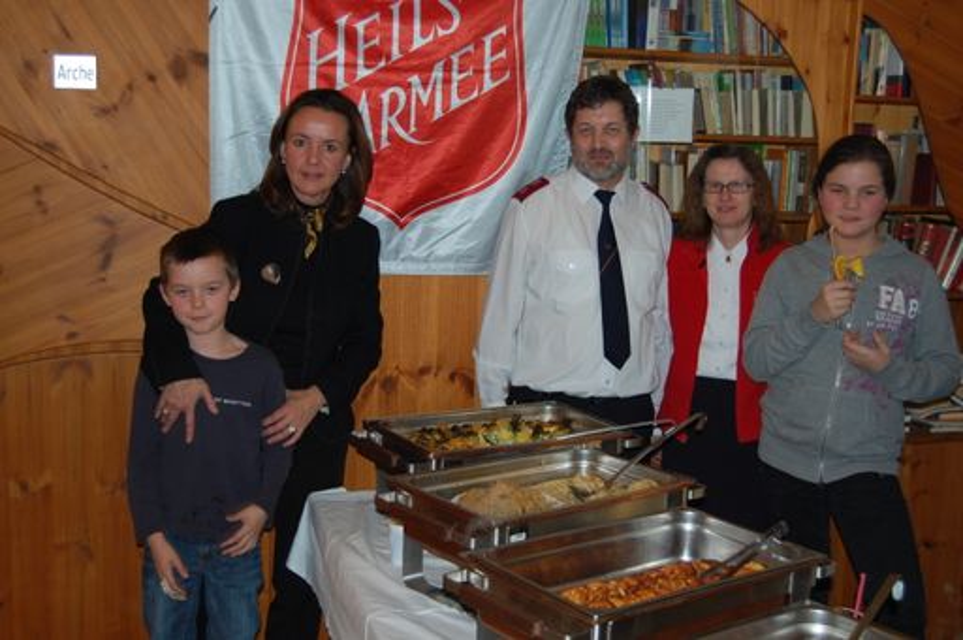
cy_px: 320
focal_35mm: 48
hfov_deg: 41.2
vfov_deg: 28.0
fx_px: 1282
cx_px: 482
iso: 400
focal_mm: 32
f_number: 4.5
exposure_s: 1/60
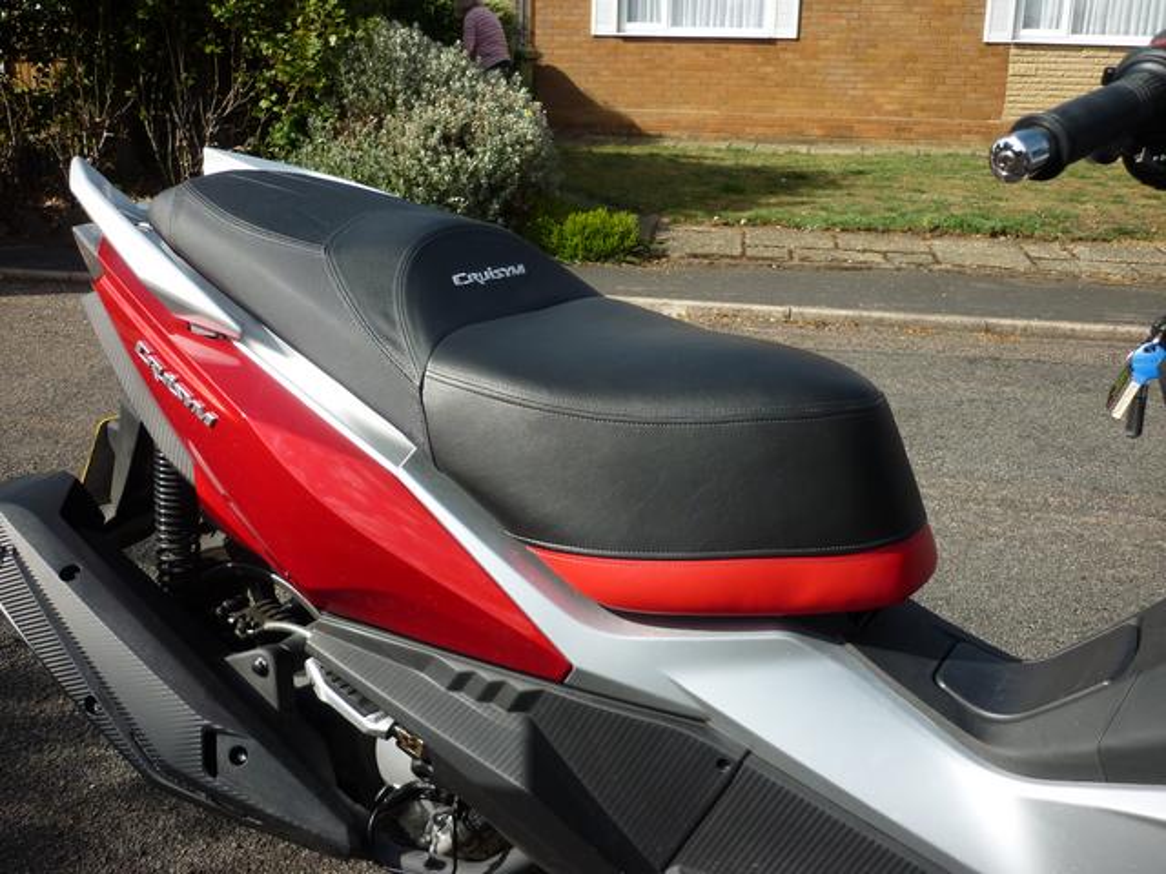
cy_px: 437
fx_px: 1112
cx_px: 583
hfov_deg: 55.4
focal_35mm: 33
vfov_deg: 42.9
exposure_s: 1/1000
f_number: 2.8
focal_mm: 5.5
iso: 80
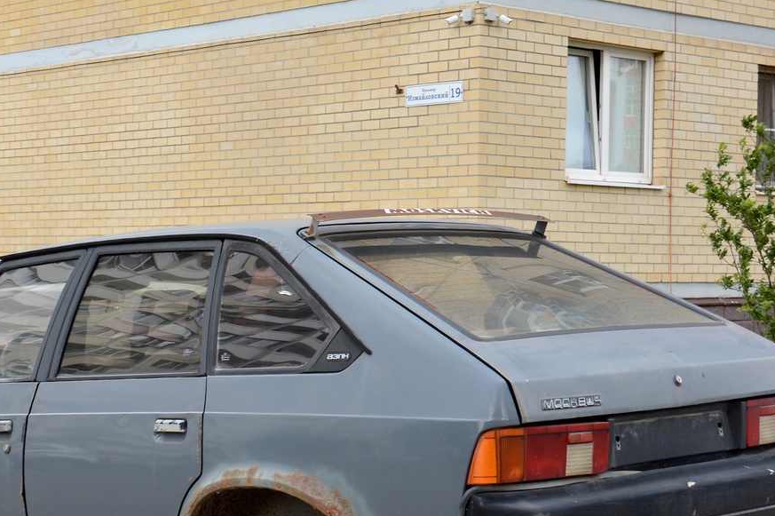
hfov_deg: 30.0
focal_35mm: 67
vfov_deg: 20.2
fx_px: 1441
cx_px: 287
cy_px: 337
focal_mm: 26
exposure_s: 1/160
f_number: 6.3
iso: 200
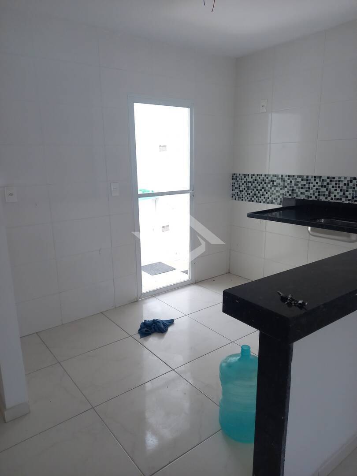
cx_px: 178
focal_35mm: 25
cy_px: 238
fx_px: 344
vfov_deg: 69.4
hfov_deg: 54.9
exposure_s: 1/485
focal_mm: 4.6
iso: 200
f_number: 2
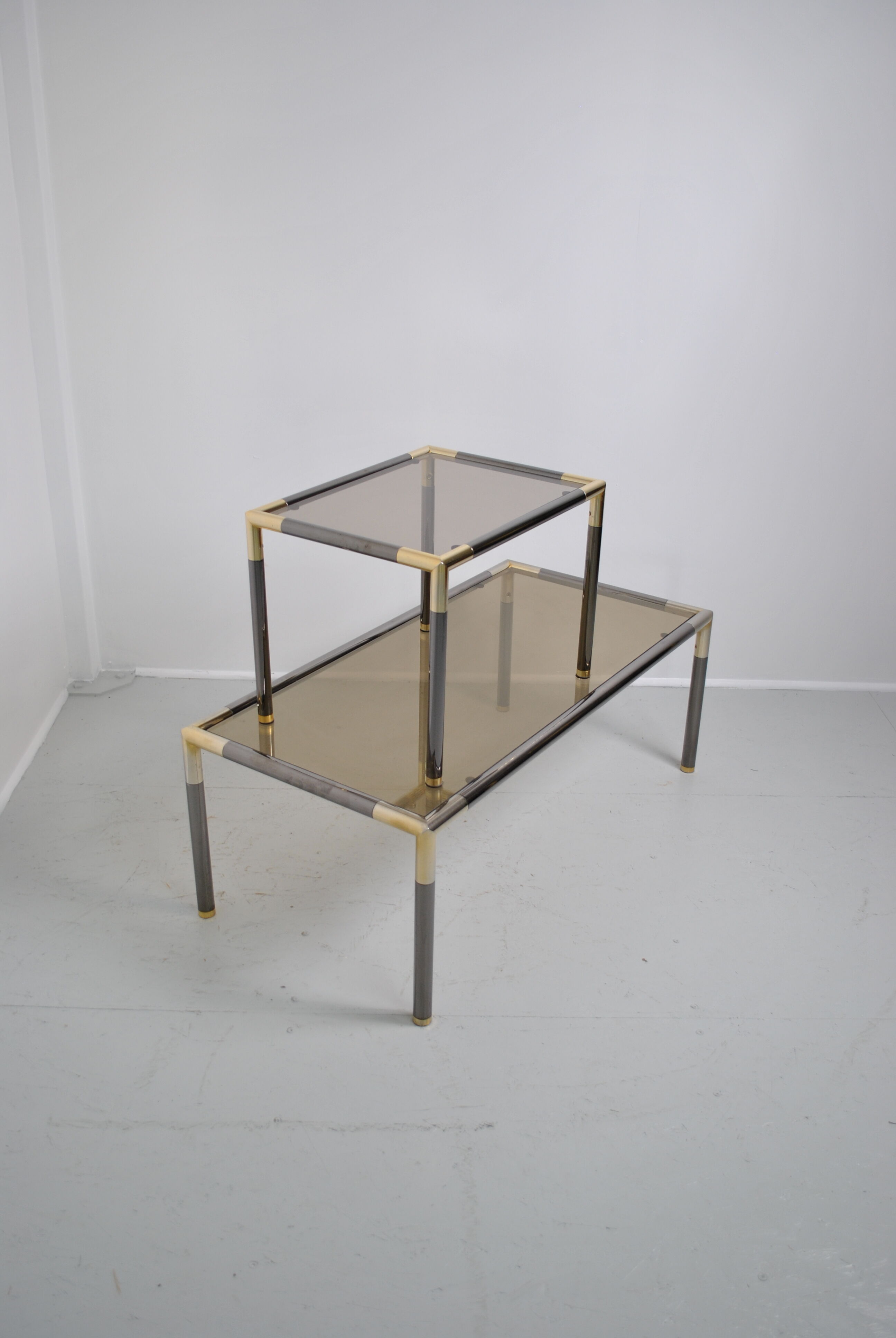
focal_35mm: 33
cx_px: 448
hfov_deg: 40.1
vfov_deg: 57.2
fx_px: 1228
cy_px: 669
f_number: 3.8
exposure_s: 1/40
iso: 200
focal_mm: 22
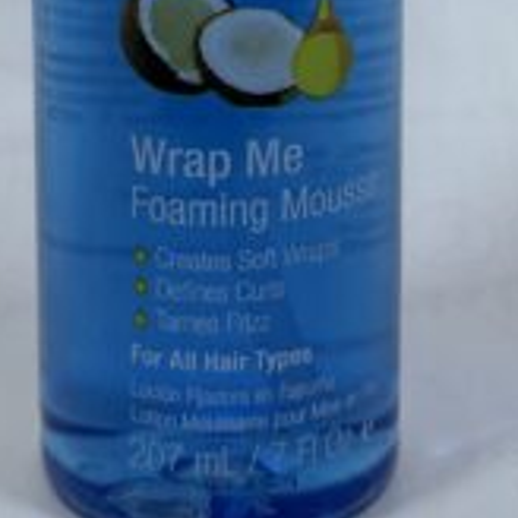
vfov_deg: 12.1
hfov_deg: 12.7
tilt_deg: -14.7
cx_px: 259
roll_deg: -0.2
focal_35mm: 138
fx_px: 2336
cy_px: -254
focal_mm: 6.76
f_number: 1.78
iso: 50
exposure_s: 1/161
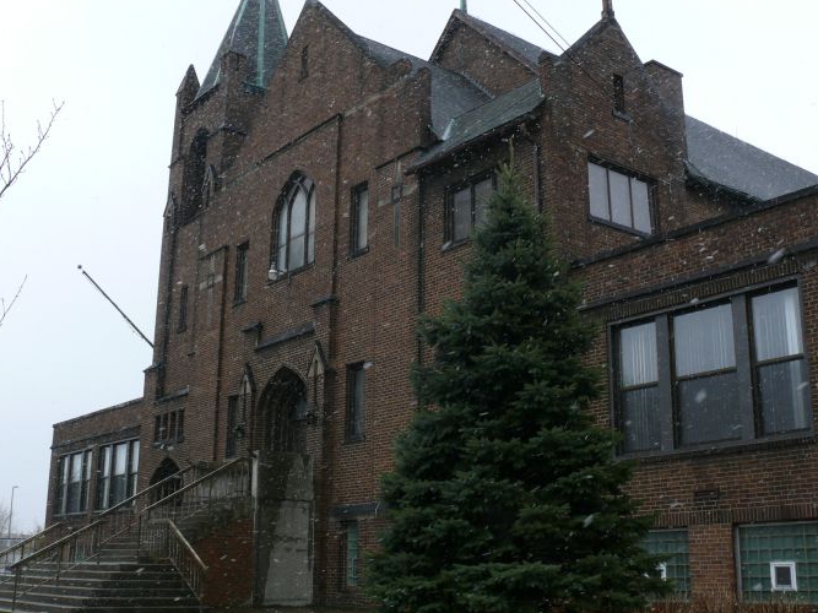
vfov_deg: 34.3
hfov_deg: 44.8
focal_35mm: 42
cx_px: 444
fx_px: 992
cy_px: 278
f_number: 4.5
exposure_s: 1/200
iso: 100
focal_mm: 7.4
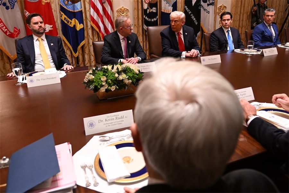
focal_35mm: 18
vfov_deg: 68.9
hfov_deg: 91.6
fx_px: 140
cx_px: 144
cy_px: 96
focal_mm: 17.5
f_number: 3.2
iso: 3200
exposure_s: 1/250
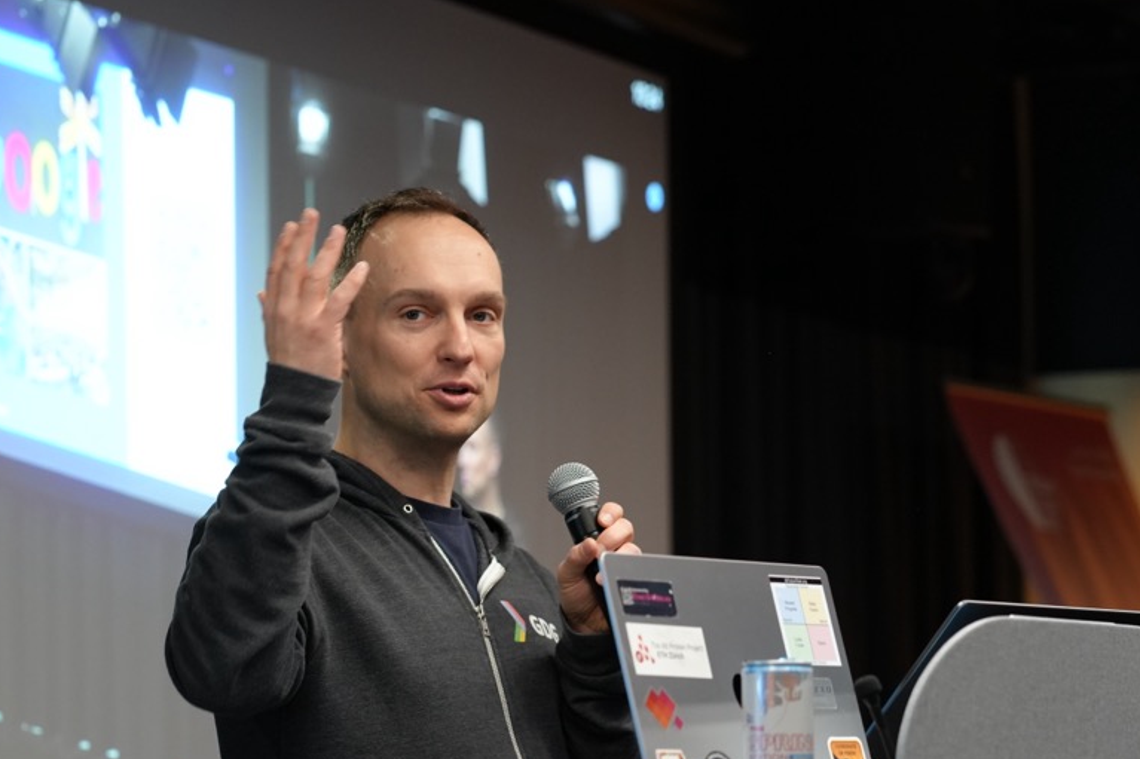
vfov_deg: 10.3
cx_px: 441
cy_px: 493
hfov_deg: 15.4
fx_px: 4210
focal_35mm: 133
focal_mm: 85
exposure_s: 1/160
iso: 2000
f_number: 4
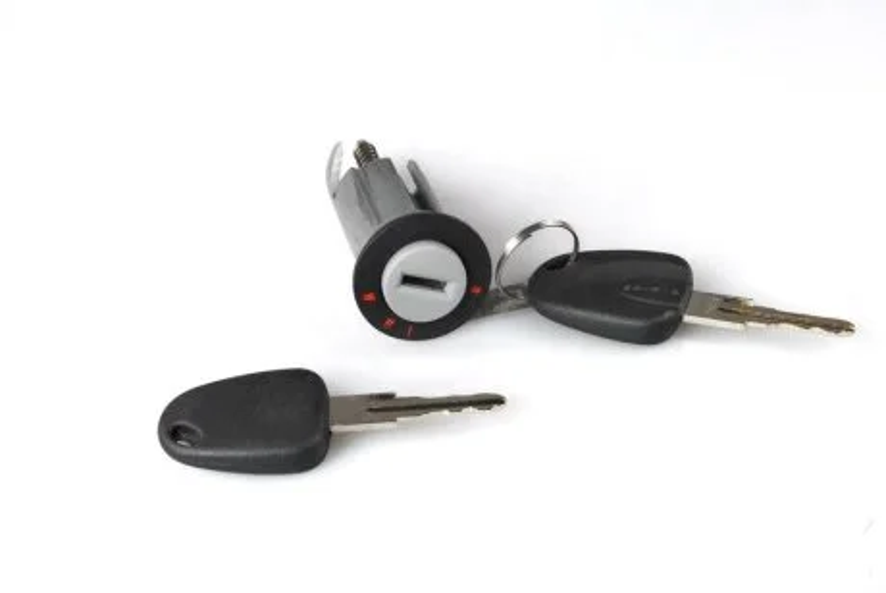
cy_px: 296
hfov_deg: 24.6
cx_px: 443
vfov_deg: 16.6
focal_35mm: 82
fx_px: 2033
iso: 100
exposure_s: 1/5
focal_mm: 55
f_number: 16
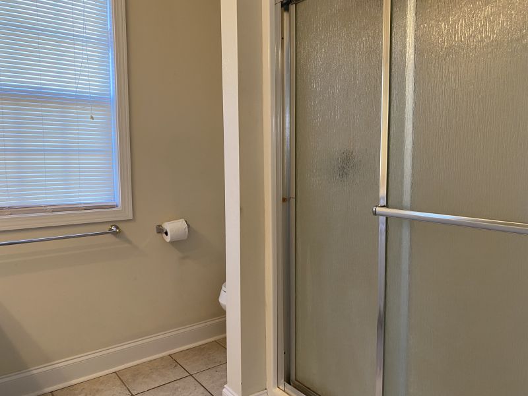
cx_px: 264
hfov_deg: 67.3
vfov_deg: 53.1
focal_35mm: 26
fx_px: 397
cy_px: 198
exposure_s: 1/60
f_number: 1.8
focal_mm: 4.25
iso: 80
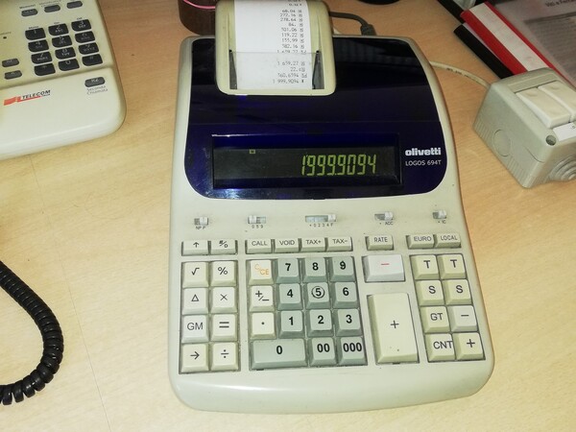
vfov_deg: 38.7
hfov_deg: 50.1
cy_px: 216
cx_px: 288
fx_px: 616
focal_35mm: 37
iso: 160
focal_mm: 3.81
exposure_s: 1/50
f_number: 2.2
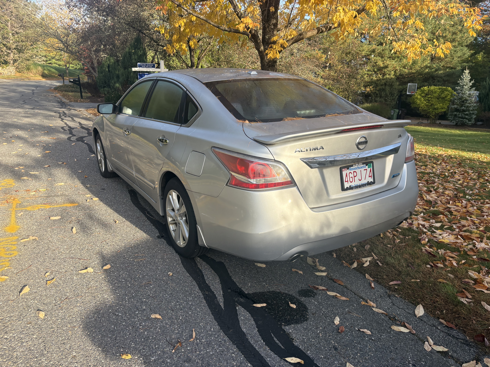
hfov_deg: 67.3
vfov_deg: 53.1
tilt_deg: -11.0
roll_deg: +1.3
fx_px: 368
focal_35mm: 26
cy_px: 184
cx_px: 245
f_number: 1.6
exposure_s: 1/907
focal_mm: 5.96
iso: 64
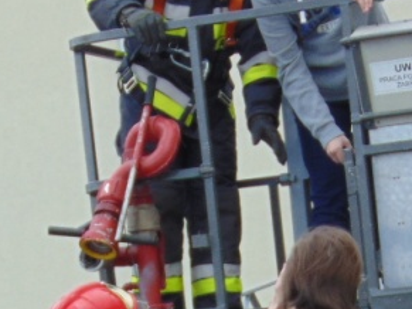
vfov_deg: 6.9
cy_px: 472
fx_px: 2510
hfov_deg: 9.4
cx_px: 287
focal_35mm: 211
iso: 80
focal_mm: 10.8
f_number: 3.6
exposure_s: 1/320
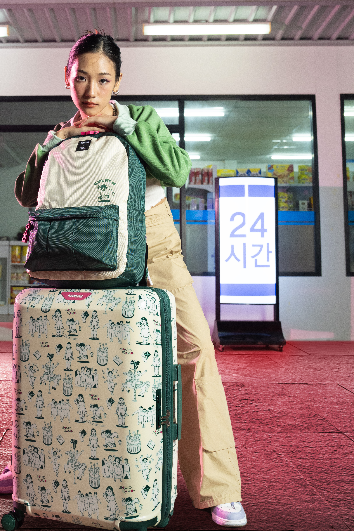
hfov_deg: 28.4
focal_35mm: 47
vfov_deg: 41.7
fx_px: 693
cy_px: 204
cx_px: 106
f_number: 5
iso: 1000
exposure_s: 1/125
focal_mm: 30
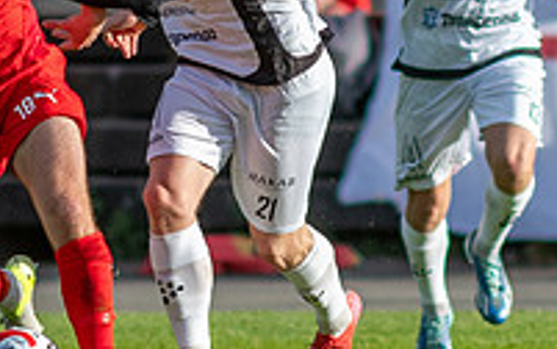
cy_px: 135
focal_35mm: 2450
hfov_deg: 0.9
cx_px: 109
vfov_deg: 0.5
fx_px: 37222
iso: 180
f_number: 3.2
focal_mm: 300
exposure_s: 1/2500
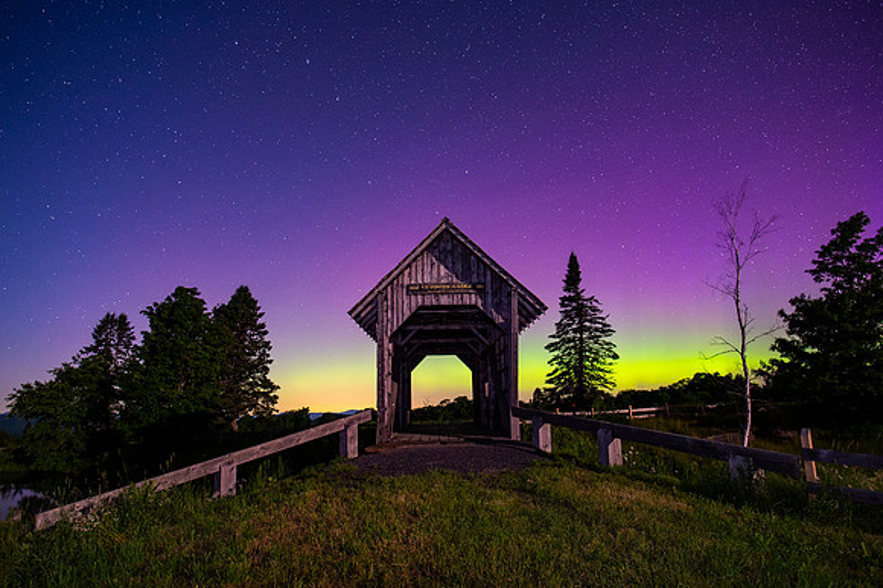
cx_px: 442
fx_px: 509
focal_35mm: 21
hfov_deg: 81.9
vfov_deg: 60.0
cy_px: 294
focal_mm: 20
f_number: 2.8
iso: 1600
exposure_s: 15
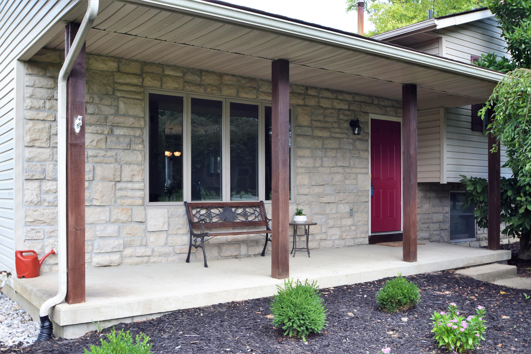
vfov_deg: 36.9
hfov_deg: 53.1
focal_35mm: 36
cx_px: 266
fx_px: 531
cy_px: 177
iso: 400
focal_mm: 24
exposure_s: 1/100
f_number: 9
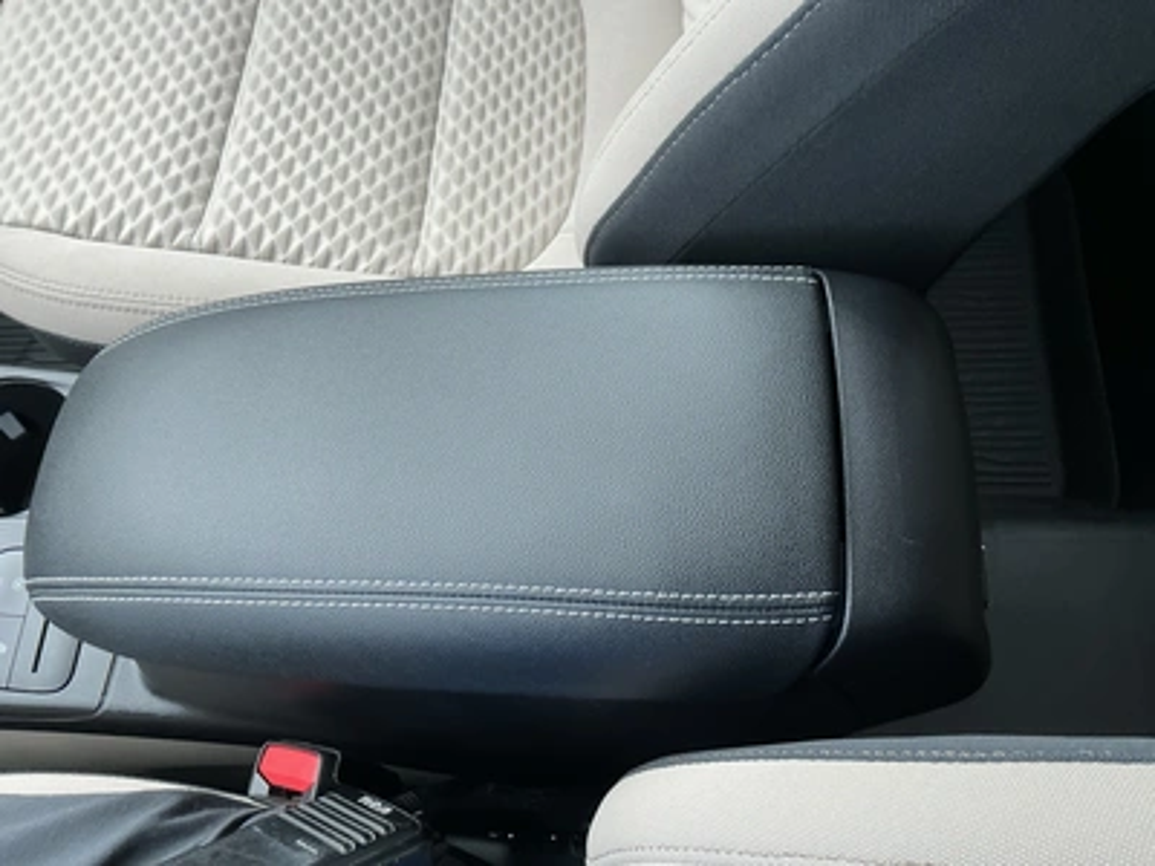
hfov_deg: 63.4
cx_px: 578
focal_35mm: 28
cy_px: 433
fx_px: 934
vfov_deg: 49.7
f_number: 1.8
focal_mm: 3
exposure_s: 1/122
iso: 50
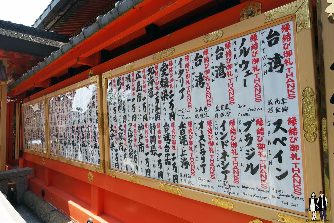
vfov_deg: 53.1
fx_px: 223
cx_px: 167
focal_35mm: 24
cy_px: 112
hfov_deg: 73.7
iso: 160
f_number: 7.1
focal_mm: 9
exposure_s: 1/200
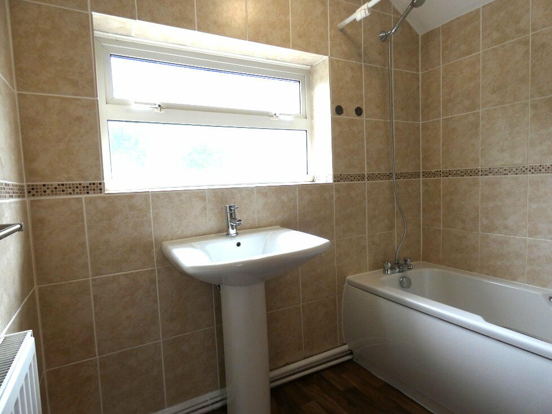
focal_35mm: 20
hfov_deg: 81.8
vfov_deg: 66.0
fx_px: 319
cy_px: 207
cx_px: 276
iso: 125
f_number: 2.8
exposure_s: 1/60
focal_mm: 3.6
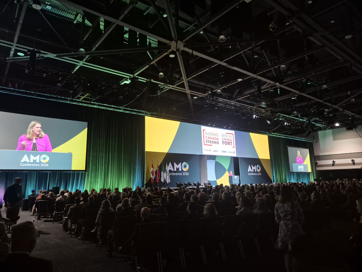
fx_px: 241
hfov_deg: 73.9
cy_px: 136
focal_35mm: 23
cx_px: 181
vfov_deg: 58.9
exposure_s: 1/60
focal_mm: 5.4
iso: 1000
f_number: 1.8
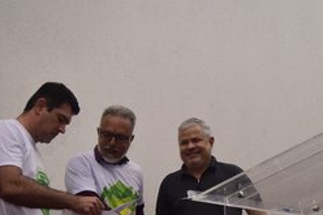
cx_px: 176
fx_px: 572
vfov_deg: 21.1
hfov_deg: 31.5
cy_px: 168
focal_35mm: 64
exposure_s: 1/160
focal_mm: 27
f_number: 4
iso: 1600
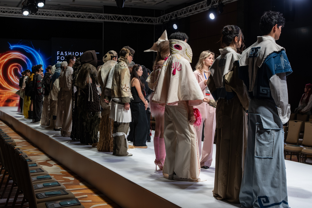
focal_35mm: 51
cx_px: 148
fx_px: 446
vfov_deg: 26.3
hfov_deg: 38.6
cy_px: 100
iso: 200
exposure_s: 1/60
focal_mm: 33
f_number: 4.5
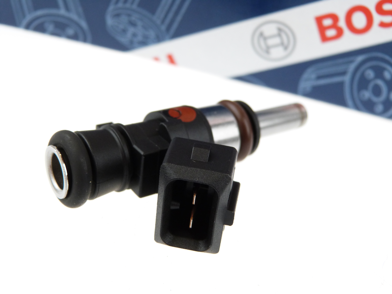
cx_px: 196
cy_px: 147
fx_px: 510
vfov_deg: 32.2
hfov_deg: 42.1
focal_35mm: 45
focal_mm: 8.1
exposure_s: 1/200
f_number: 3.2
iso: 200
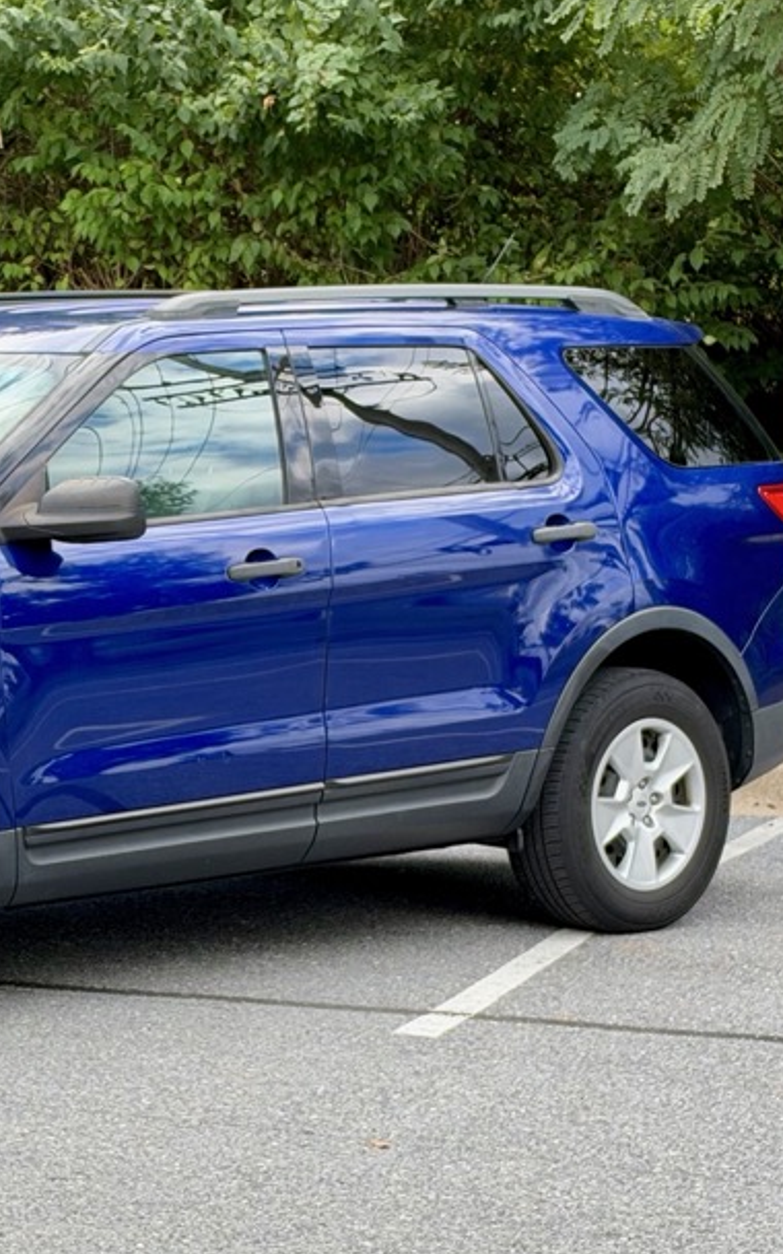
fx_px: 3658
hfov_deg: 12.1
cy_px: 645
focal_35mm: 107
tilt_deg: -3.6
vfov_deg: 19.5
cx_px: -16
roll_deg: -0.2
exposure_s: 1/593
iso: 100
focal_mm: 6.93
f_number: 1.8
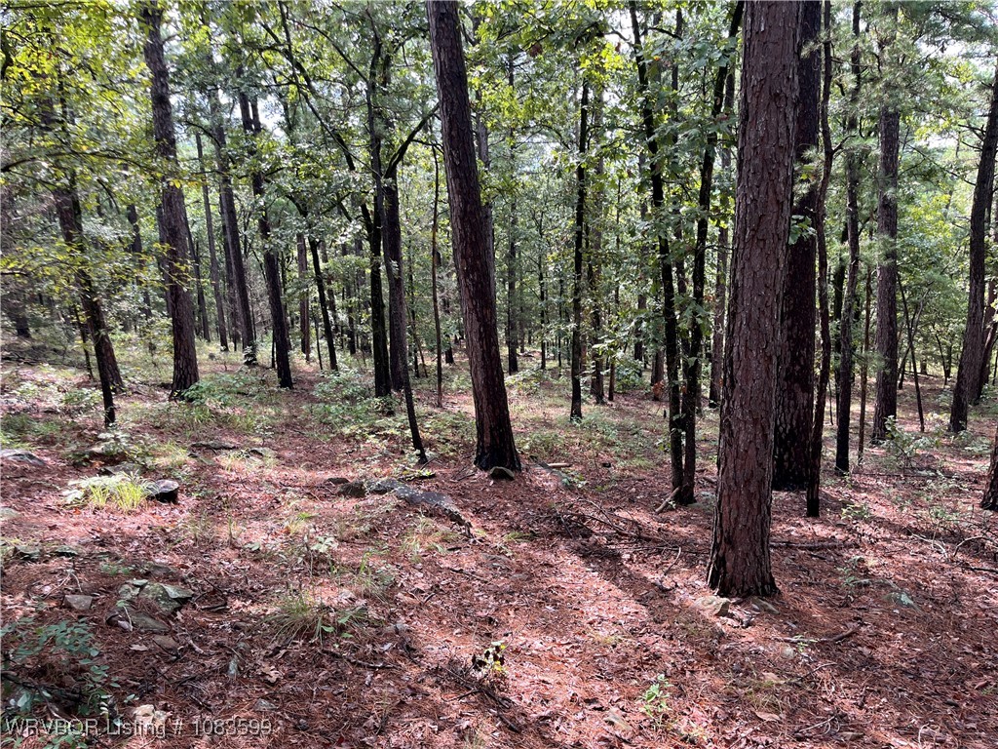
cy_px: 374
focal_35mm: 26
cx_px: 499
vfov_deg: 53.1
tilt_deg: -12.8
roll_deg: +2.3
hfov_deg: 67.3
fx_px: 750
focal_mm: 5.1
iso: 32
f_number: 1.6
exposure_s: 1/144
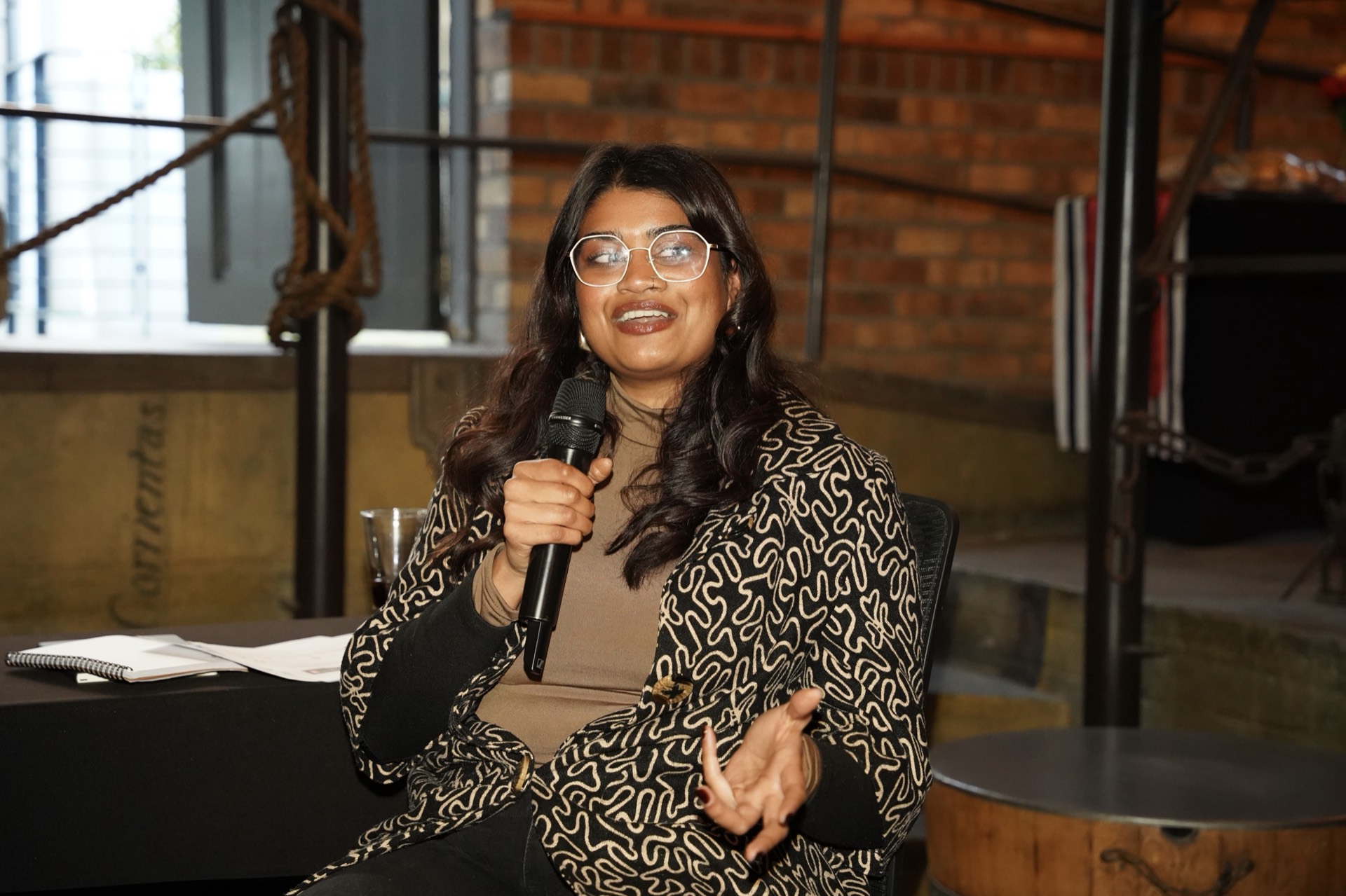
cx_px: 673
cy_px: 448
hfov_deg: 31.2
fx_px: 2411
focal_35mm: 64
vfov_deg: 21.1
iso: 6400
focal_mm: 64.5
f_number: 4
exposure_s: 1/160
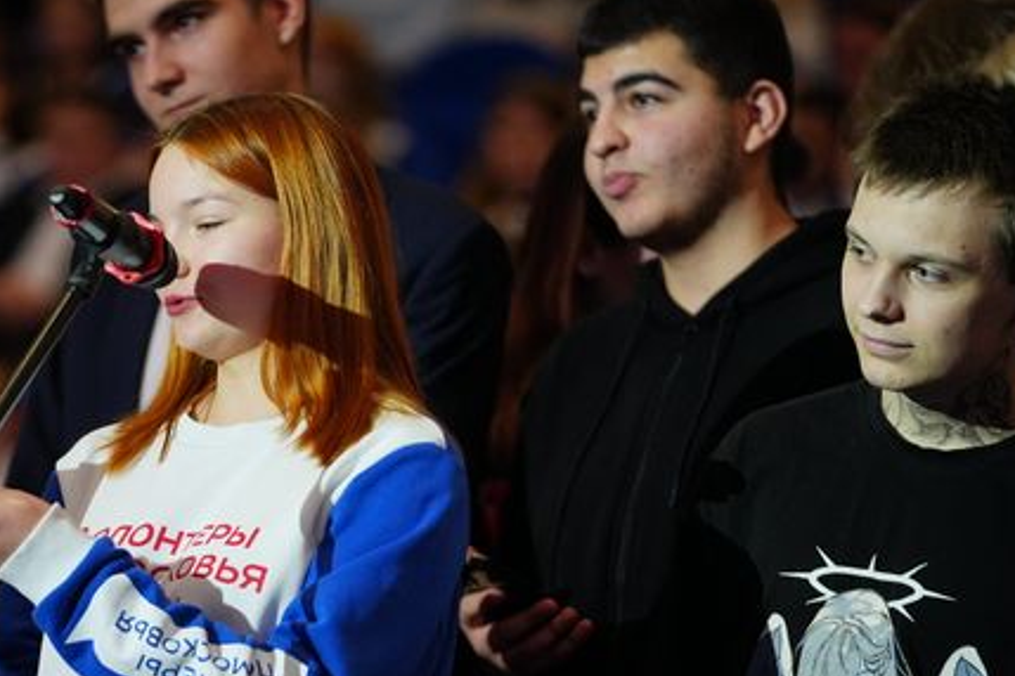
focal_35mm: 267
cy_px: 529
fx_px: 7527
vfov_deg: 5.1
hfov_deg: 7.7
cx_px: 240
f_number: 2.8
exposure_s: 1/200
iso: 3200
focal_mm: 164
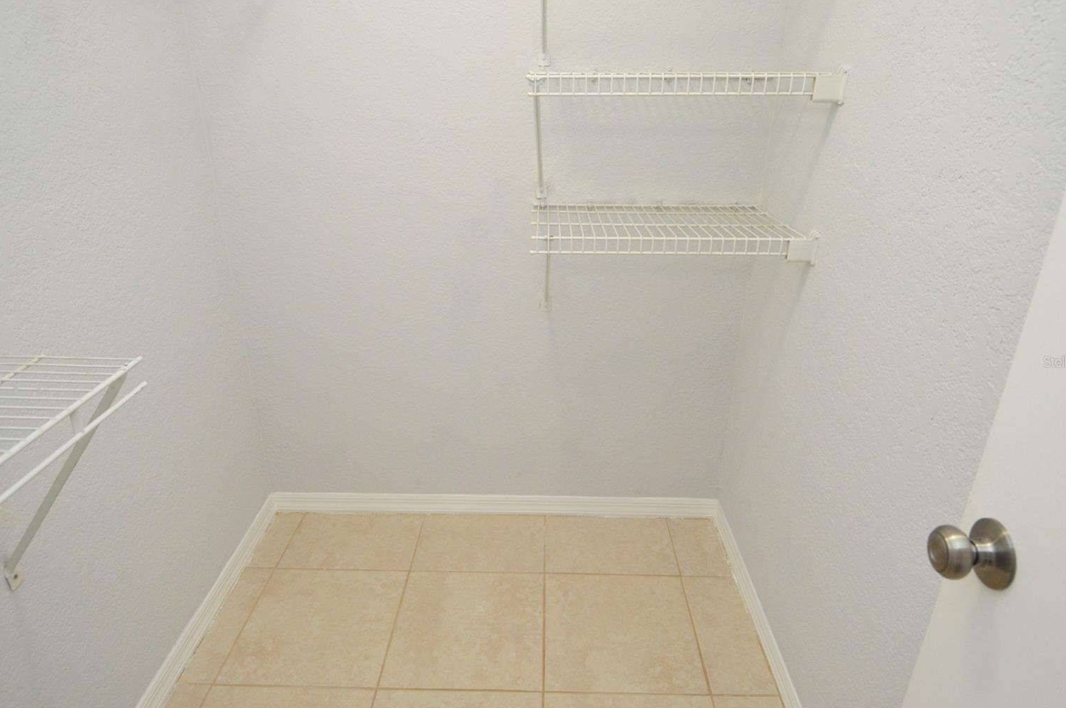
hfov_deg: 87.0
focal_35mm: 19
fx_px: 562
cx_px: 544
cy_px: 362
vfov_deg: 64.4
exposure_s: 1/60
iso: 1000
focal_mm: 12
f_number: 4
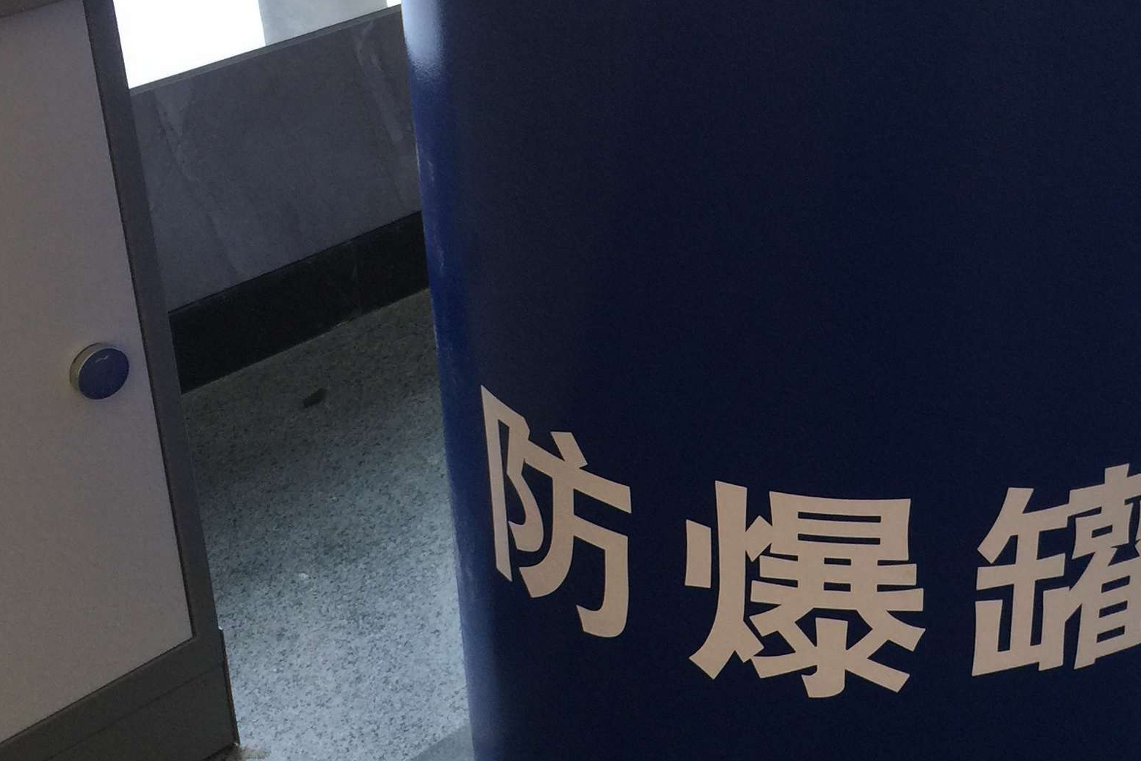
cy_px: 363
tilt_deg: -30.1
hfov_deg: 31.4
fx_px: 1997
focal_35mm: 63
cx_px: 849
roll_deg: -0.9
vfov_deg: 21.6
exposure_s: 1/33
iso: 32
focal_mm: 4.15
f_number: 2.2
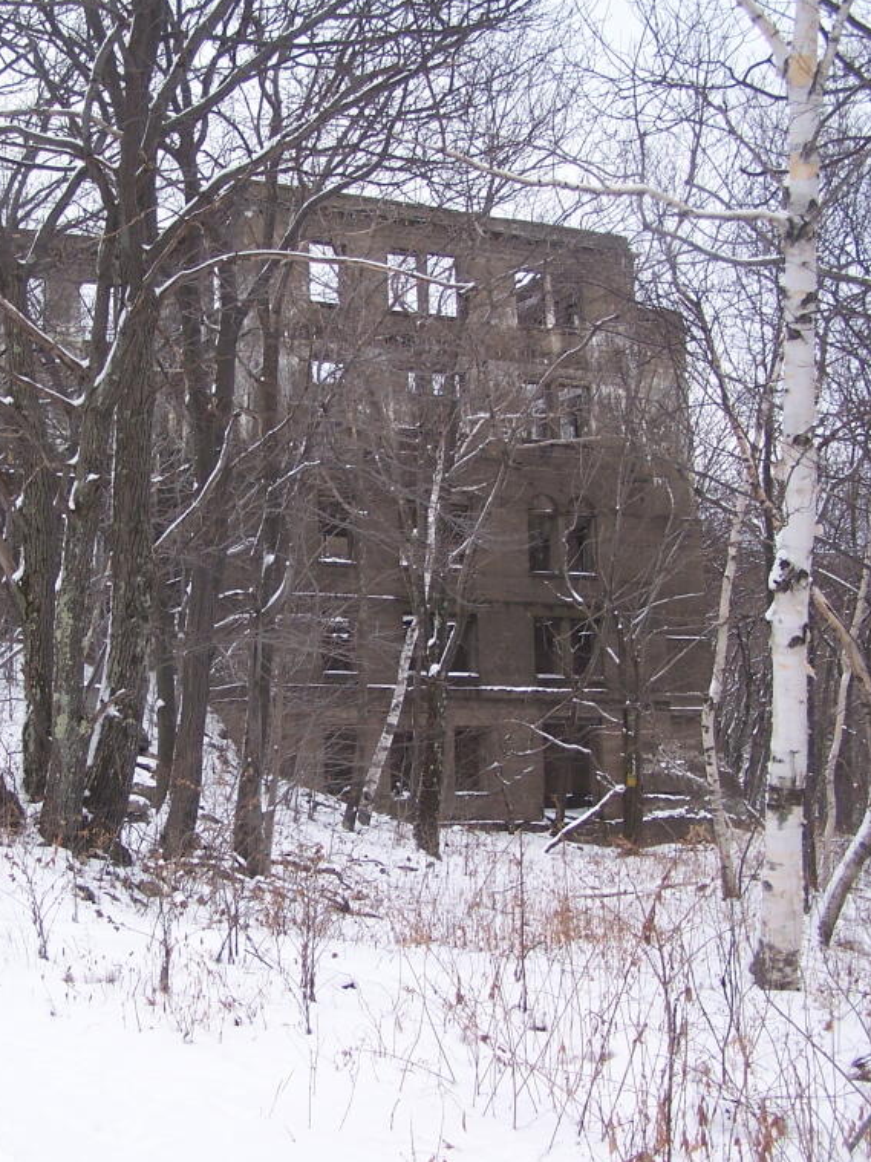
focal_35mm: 54
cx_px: 283
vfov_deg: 35.5
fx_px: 1812
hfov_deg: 26.9
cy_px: 580
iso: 80
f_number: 2.8
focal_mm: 6.7
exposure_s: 1/160
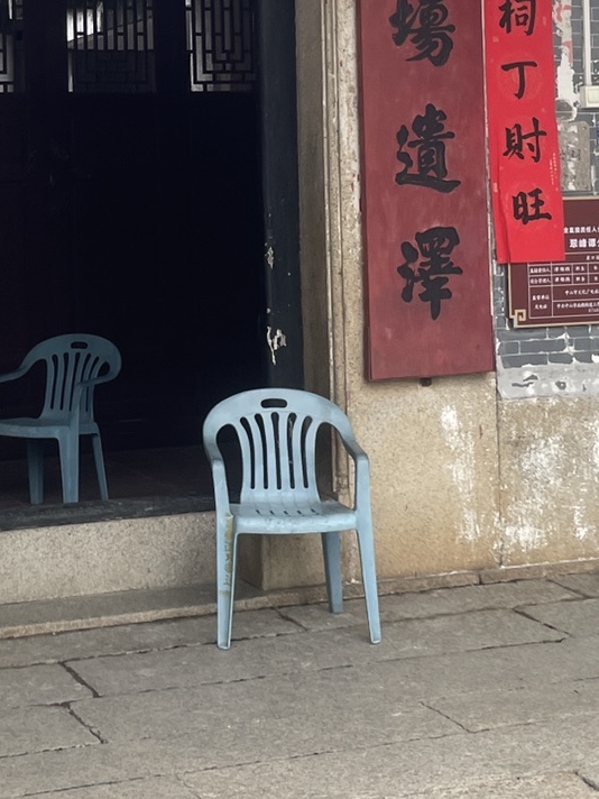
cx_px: 117
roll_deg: +3.2
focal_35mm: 73
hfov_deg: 19.9
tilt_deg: -2.4
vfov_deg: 26.2
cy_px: 151
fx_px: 1684
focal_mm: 4.2
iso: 32
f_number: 1.6
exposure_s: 1/1208
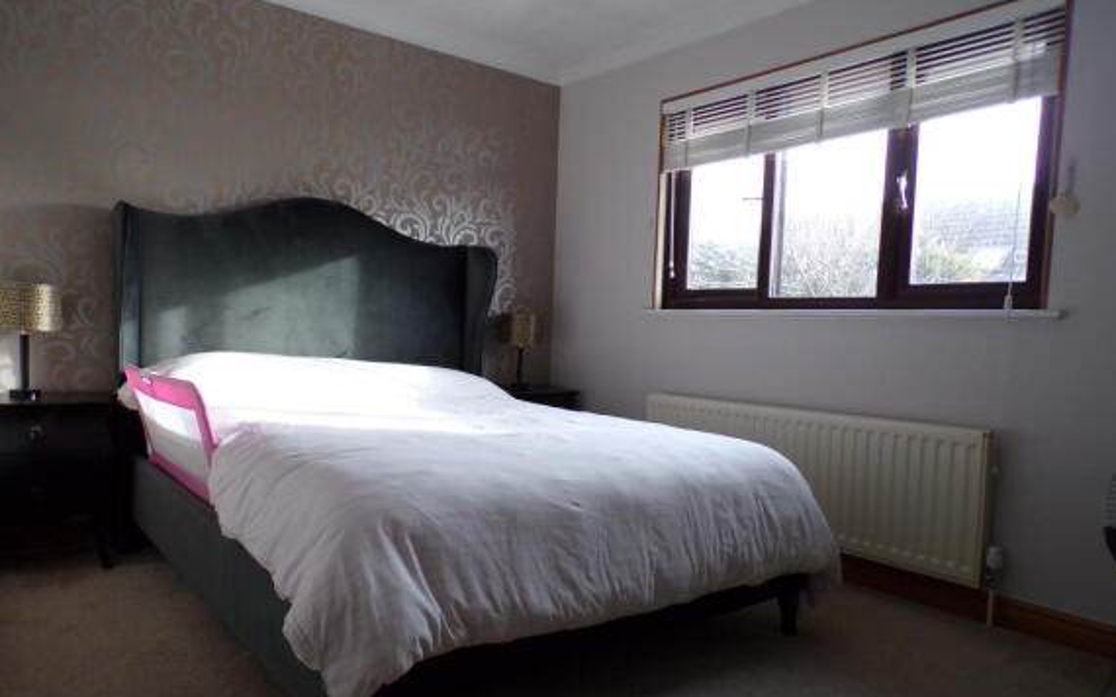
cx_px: 555
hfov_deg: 70.4
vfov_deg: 47.5
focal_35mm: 26
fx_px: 791
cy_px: 391
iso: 100
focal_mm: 4.3
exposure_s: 1/70
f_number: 3
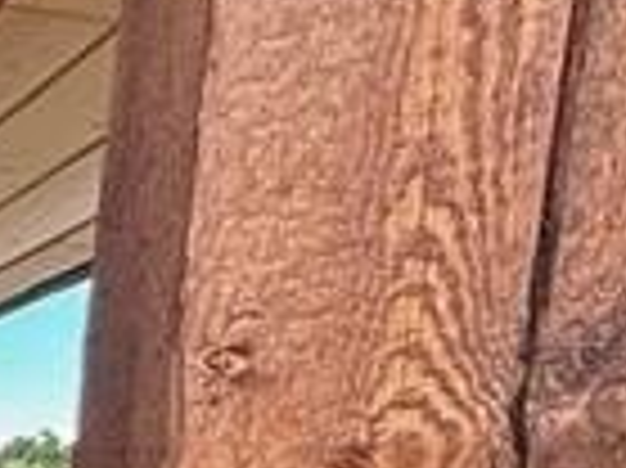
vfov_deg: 13.4
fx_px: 1861
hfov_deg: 11.1
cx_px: -1284
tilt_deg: -6.0
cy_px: 724
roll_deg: -1.3
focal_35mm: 103
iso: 50
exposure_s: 1/99
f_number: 2.2
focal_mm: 2.22
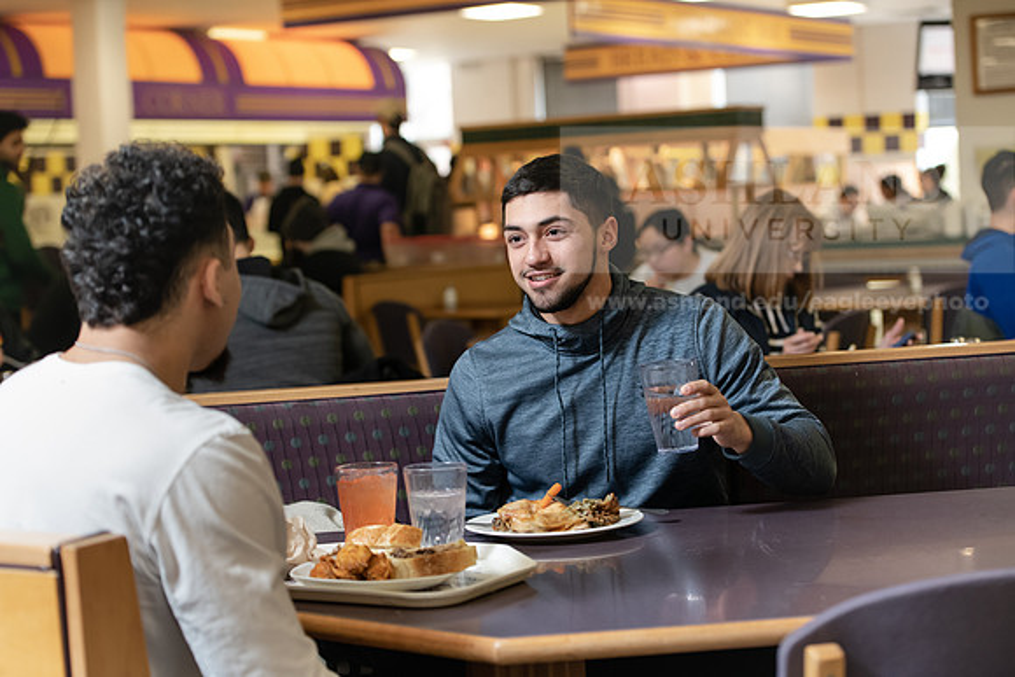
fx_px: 1974
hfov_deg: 28.8
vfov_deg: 19.5
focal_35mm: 70
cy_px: 338
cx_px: 508
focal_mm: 70
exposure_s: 1/200
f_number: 3.5
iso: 1600
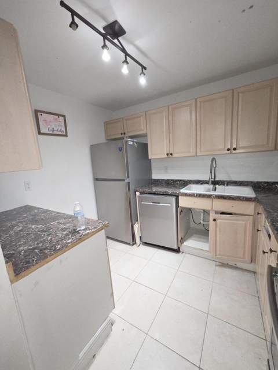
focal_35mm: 13
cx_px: 139
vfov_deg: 106.2
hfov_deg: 89.9
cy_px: 185
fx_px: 139
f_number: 2.2
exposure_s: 1/60
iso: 400
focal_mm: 2.2
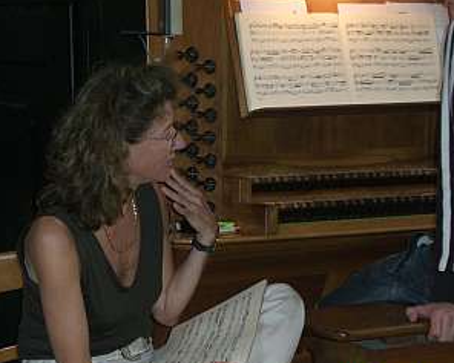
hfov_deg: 19.4
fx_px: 1331
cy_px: 199
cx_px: 227
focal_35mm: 99
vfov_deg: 15.6
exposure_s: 1/60
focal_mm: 12.47
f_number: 4.5
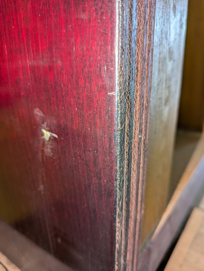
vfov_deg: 69.4
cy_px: 136
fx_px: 196
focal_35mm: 25
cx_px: 102
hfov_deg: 54.9
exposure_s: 1/60
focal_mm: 5.43
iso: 251
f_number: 1.89
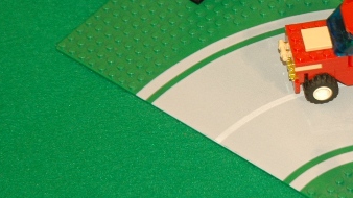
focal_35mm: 260
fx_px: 2433
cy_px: -7
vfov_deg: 4.7
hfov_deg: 8.2
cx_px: 370
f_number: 4.5
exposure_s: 1/60
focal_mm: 70
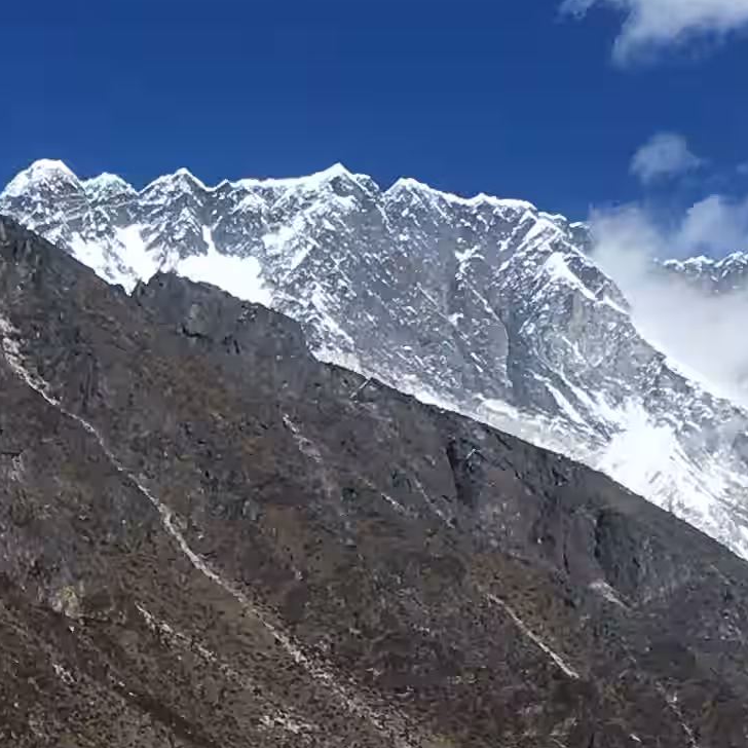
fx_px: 3472
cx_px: 77
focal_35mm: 142
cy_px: 791
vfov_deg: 12.1
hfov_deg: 12.2
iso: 25
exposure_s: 1/2747
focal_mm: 4.15
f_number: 2.2
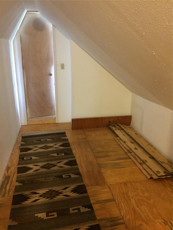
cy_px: 115
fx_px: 193
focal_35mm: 29
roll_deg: -0.1
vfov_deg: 61.7
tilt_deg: -15.9
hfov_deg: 48.2
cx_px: 86
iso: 400
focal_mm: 4.15
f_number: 2.2
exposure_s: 1/15
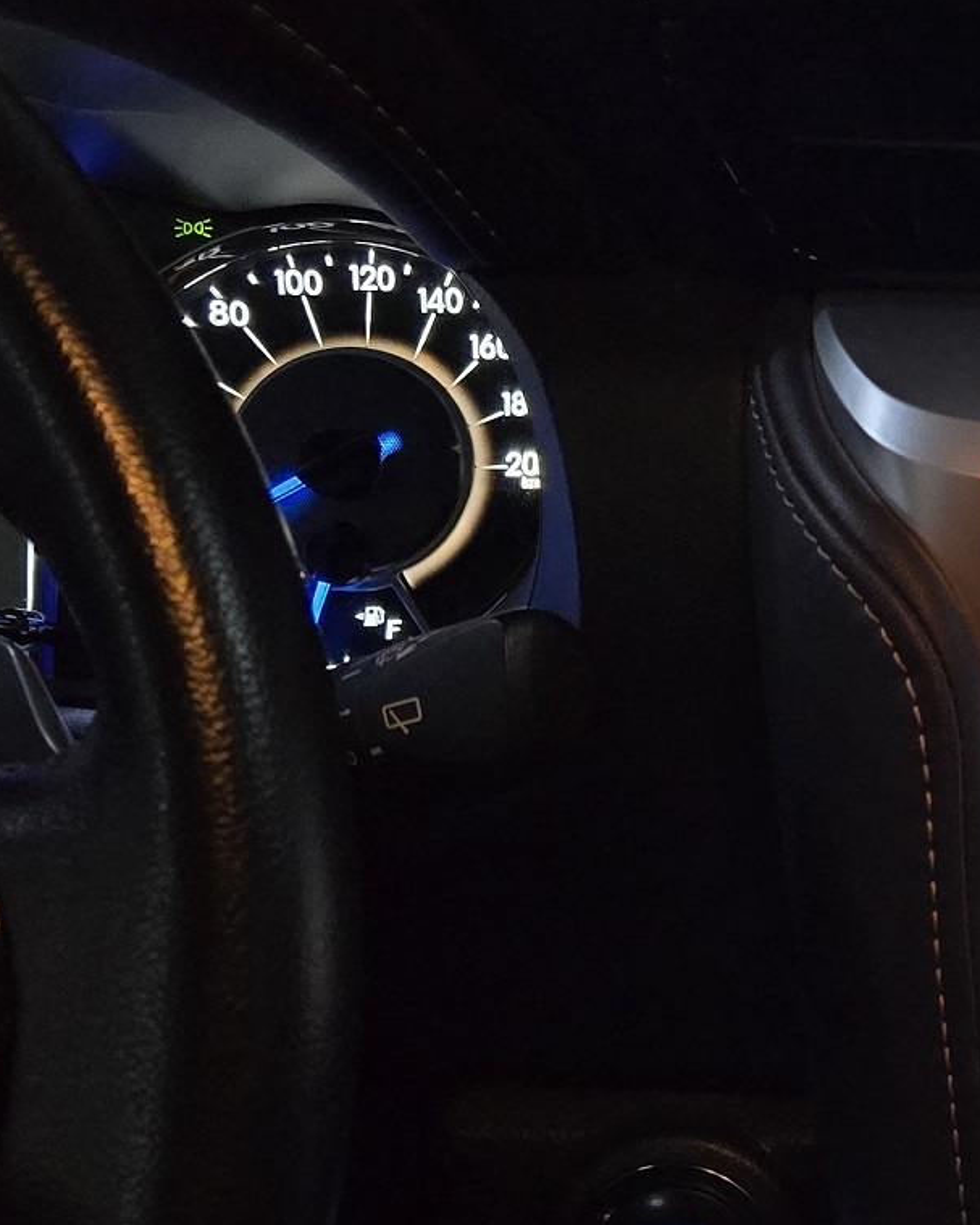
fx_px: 2575
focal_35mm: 71
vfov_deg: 26.6
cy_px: 823
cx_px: 1773
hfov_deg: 17.4
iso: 1000
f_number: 1.7
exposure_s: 1/60
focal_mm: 6.3
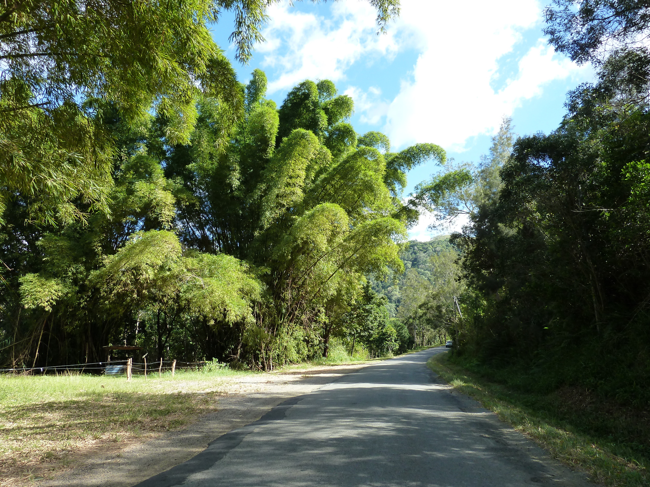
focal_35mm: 25
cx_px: 325
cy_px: 244
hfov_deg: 69.4
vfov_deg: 54.9
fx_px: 469
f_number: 4
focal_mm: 4.1
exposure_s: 1/160
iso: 125
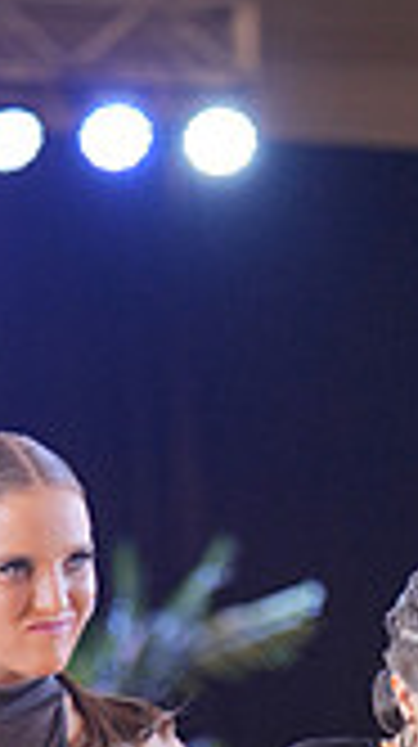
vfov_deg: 6.4
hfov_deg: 3.7
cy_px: 1220
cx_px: 160
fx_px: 6522
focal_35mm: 330
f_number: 2
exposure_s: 1/500
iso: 1600
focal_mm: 90
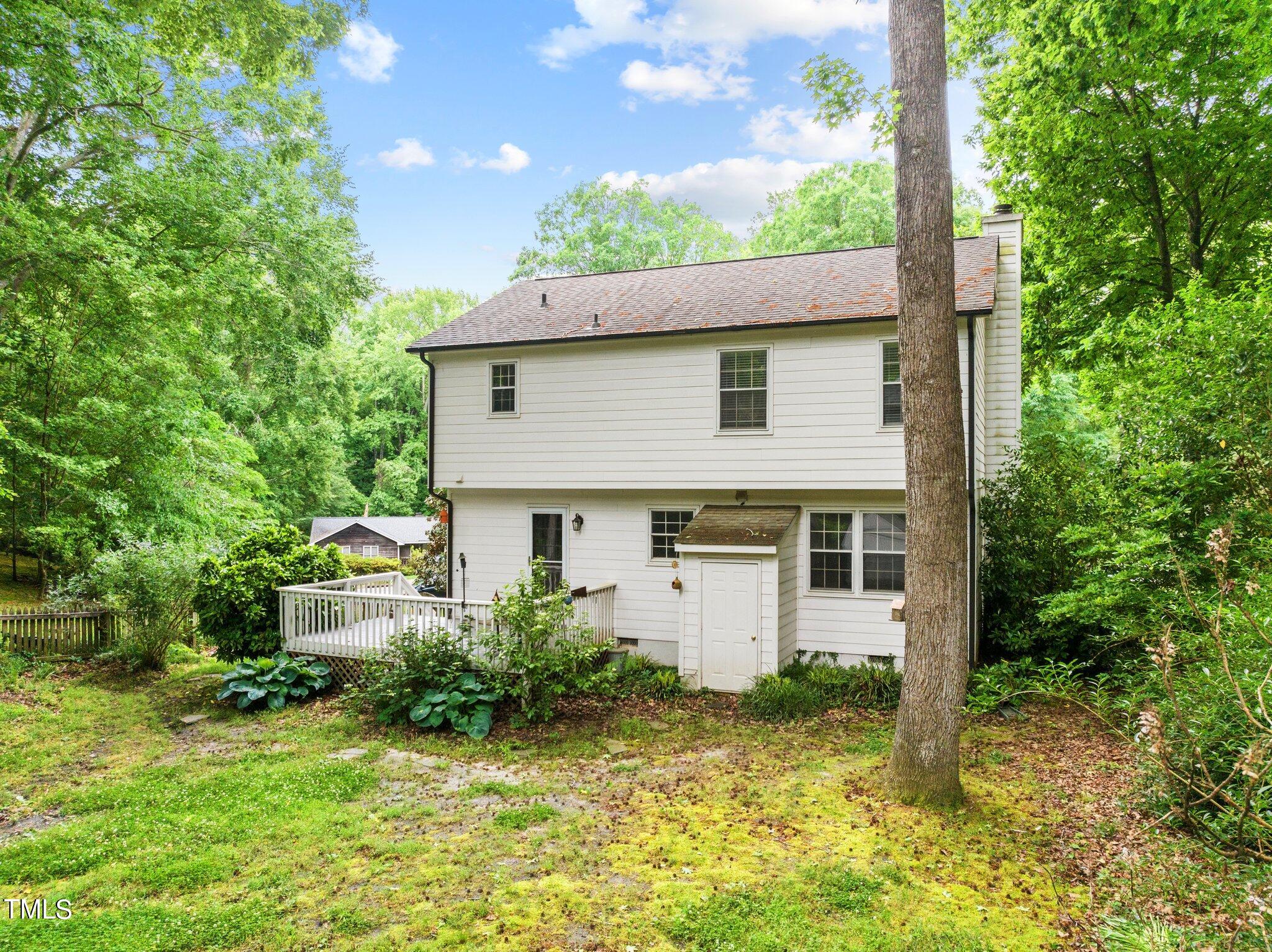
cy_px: 476
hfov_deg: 71.6
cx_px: 636
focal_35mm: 24
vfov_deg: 56.8
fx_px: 881
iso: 410
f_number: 2.8
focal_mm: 12.29
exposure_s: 1/640
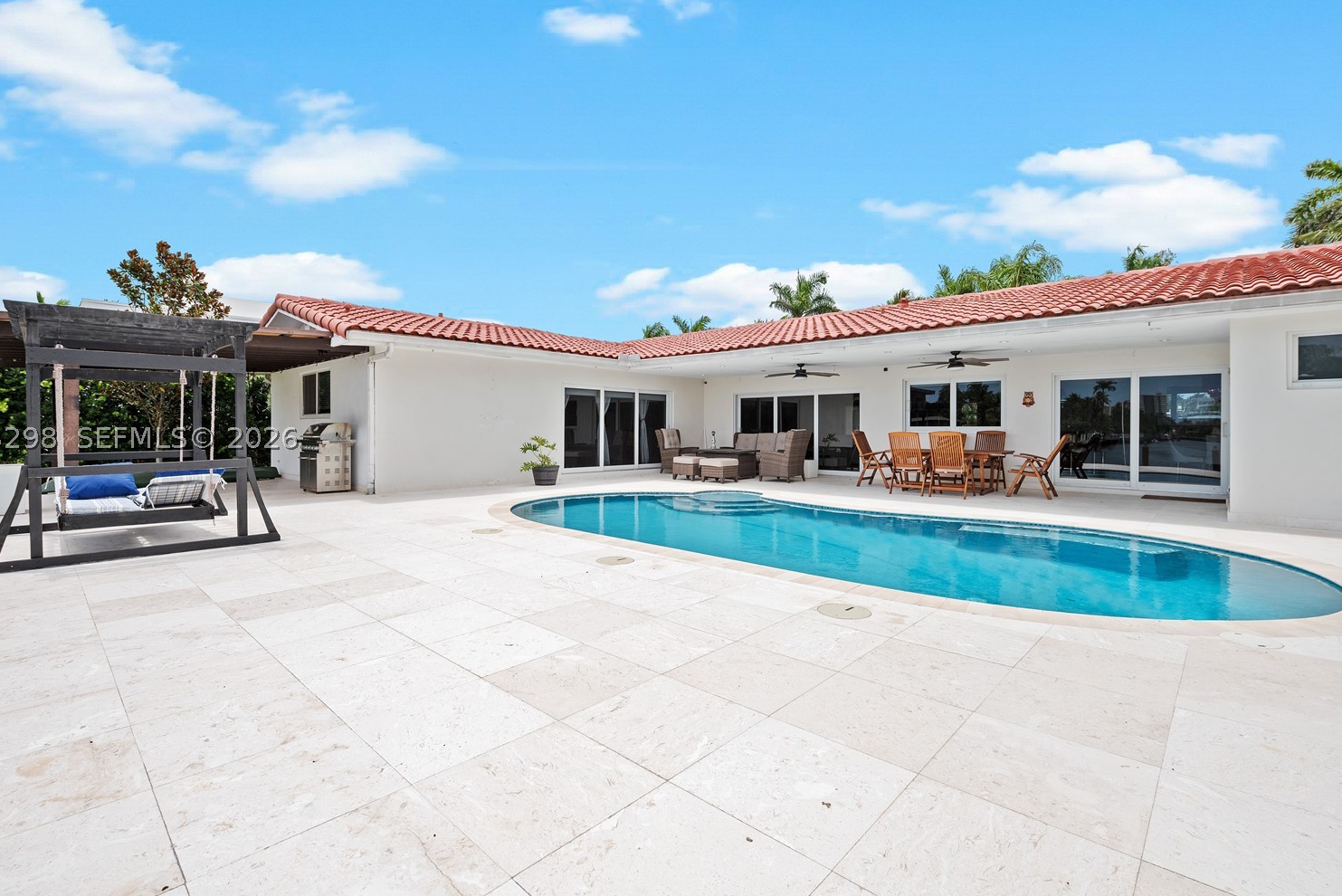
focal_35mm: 16
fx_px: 597
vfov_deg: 73.8
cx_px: 653
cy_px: 437
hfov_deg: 96.7
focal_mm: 14
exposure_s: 1/1250
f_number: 8
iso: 200
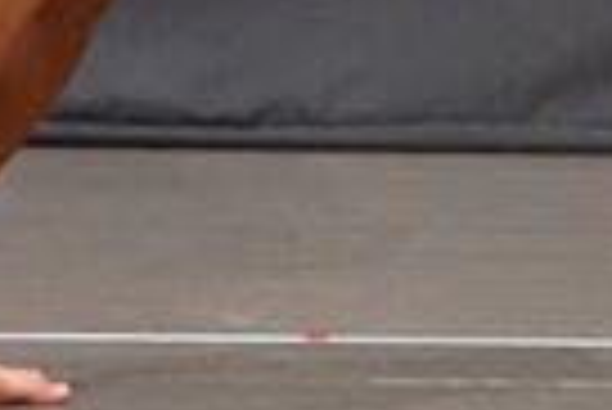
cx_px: -245
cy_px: -617
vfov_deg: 1.1
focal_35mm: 1279
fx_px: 21766
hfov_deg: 1.6
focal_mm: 150
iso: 6400
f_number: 5.6
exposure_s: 1/400
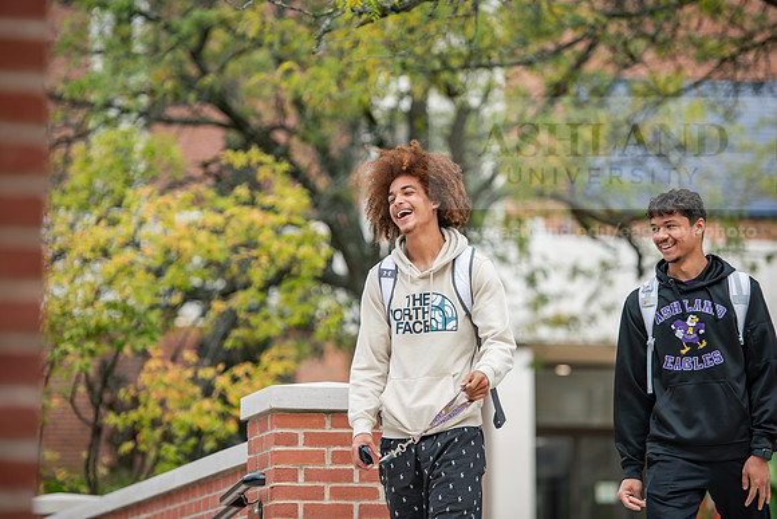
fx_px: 3454
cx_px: 388
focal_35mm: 160
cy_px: 260
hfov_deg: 12.8
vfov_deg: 8.6
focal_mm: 160
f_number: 3.2
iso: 100
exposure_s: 1/500
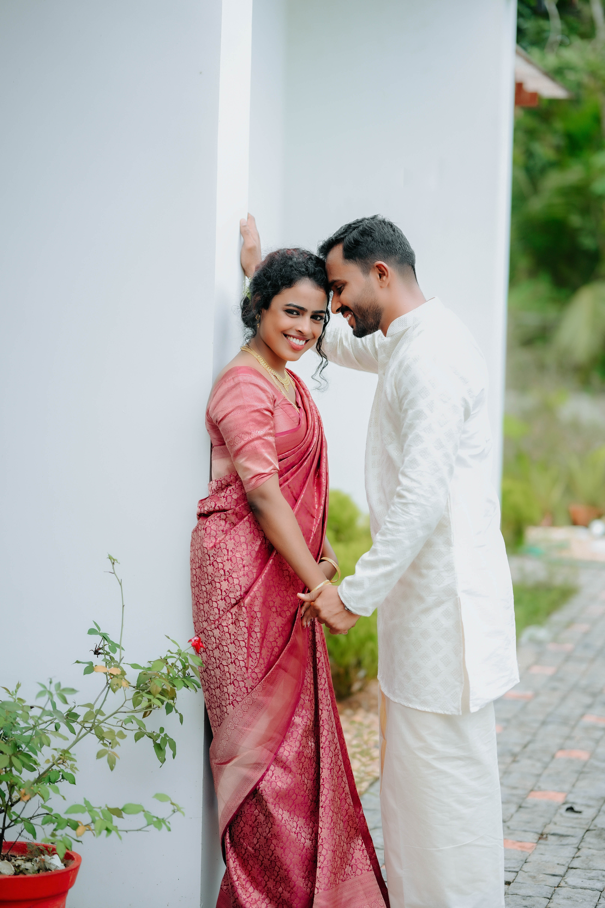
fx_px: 2143
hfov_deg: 16.1
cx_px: 302
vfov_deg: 23.9
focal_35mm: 85
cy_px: 454
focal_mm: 85
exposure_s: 1/1000
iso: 320
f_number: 2
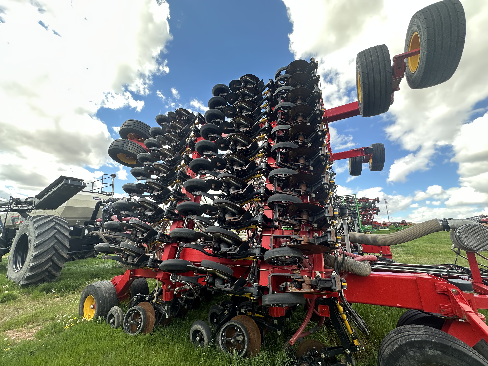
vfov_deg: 85.7
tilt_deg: +16.2
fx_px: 197
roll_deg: -1.4
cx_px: 244
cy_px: 183
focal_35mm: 14
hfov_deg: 102.1
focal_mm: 2.22
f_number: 2.2
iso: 40
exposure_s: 1/212
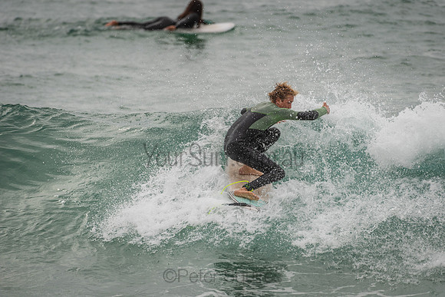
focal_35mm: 500
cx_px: 222
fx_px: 6182
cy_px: 148
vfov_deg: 2.8
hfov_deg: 4.1
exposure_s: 1/2000
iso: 250
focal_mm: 500
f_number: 5.6
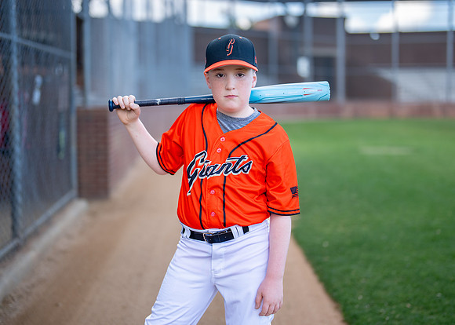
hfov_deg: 34.9
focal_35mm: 56
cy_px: 155
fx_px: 725
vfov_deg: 25.3
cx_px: 226
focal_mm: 50
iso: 125
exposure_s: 1/2000
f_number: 1.2
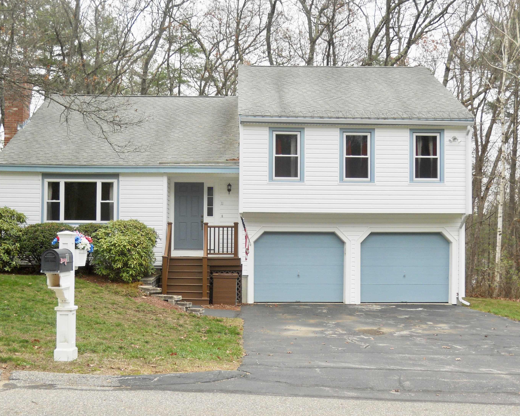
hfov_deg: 41.1
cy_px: 207
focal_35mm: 45
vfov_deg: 33.4
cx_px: 266
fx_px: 693
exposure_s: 1/125
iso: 80
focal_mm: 7.3
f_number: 3.2
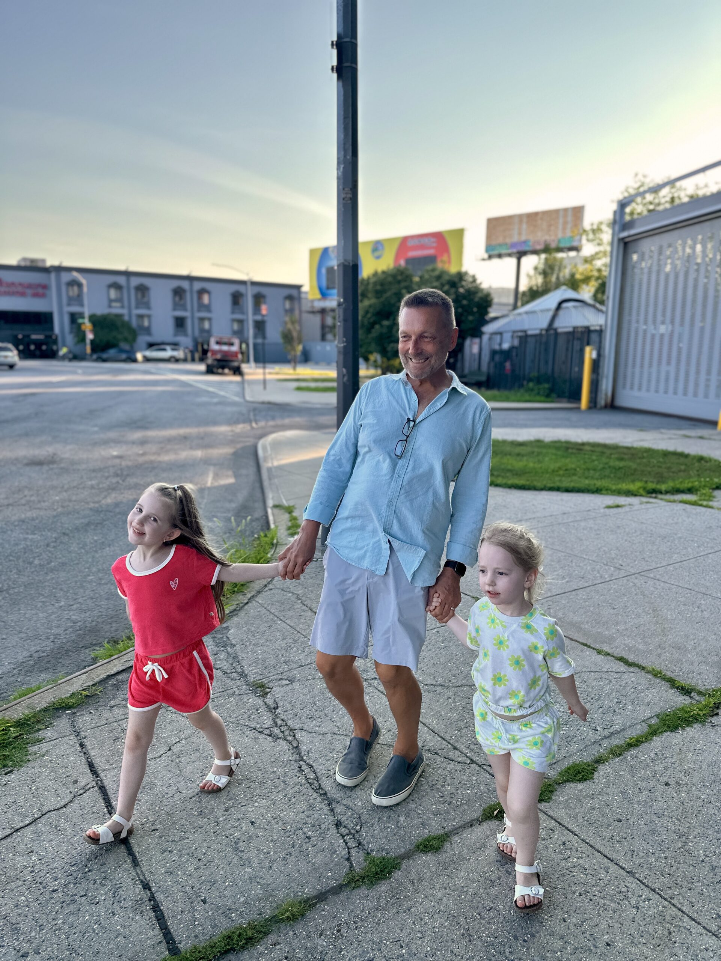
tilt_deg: -9.2
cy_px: 480
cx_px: 360
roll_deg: +1.6
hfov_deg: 56.8
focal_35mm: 24
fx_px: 667
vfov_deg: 71.6
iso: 80
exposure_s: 1/857
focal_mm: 6.86
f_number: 1.78
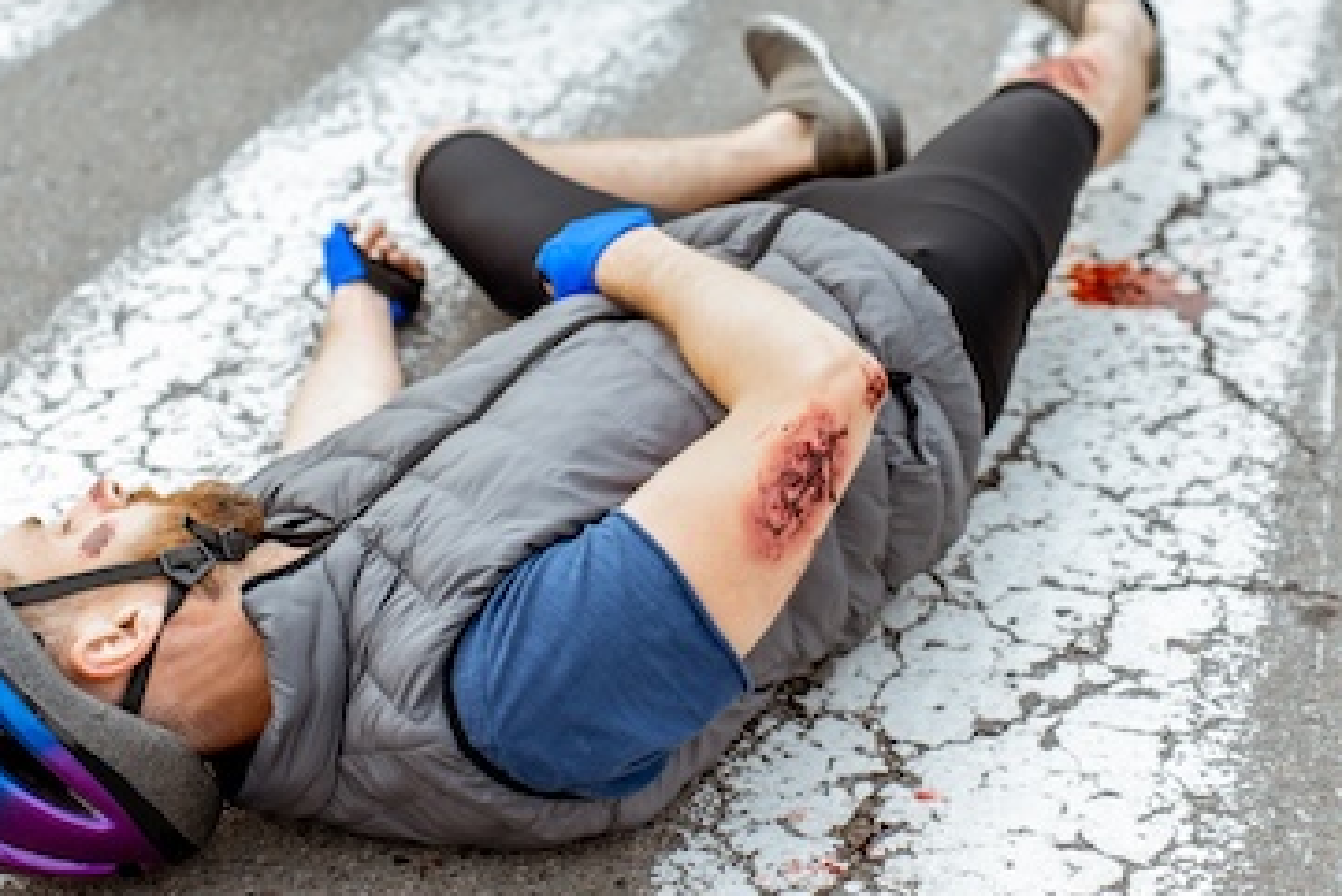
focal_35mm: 63
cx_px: 699
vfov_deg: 21.4
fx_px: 2349
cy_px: 201
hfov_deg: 31.9
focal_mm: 35
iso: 200
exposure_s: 1/2500
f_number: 2.2
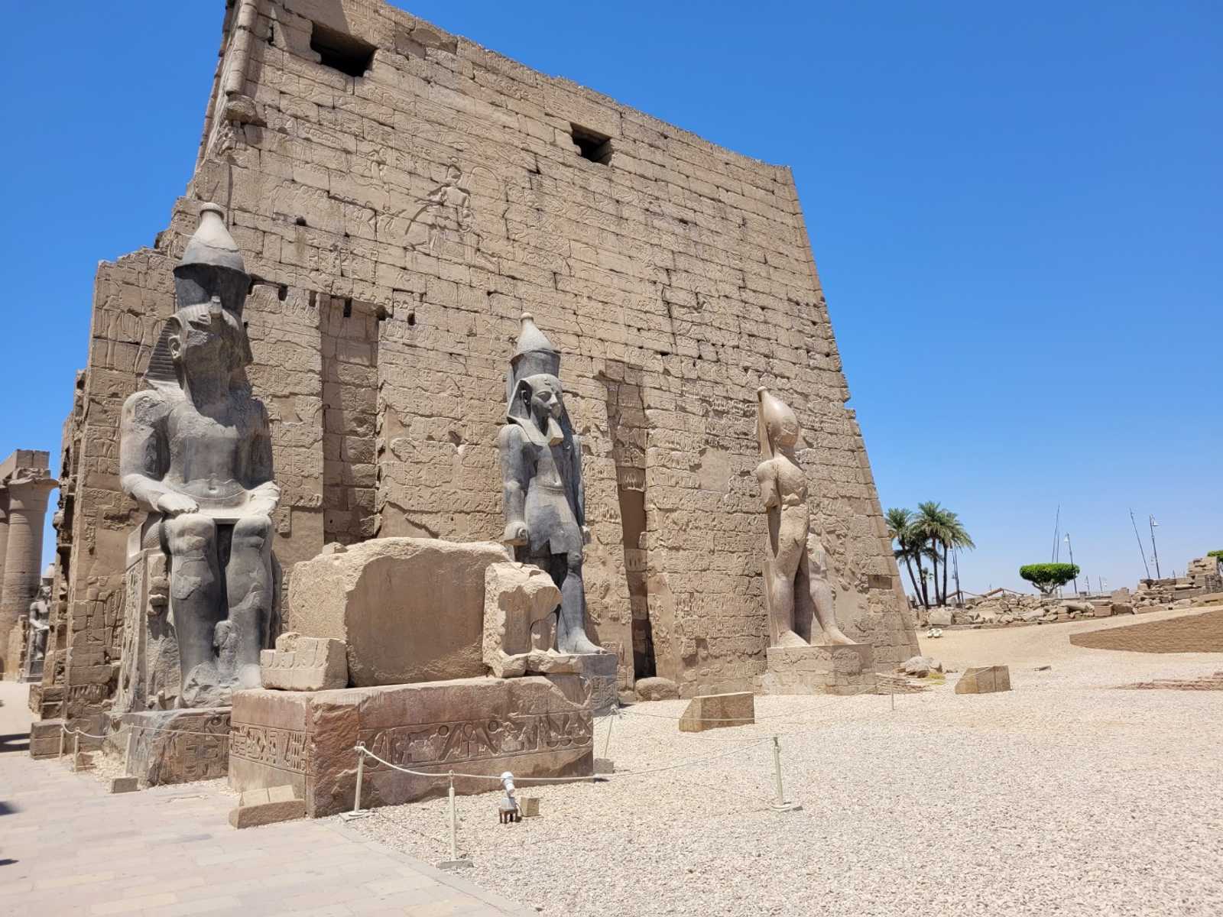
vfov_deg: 53.1
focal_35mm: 26
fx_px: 919
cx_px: 612
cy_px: 458
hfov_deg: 67.3
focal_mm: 5.4
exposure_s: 1/2371
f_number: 1.8
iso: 40
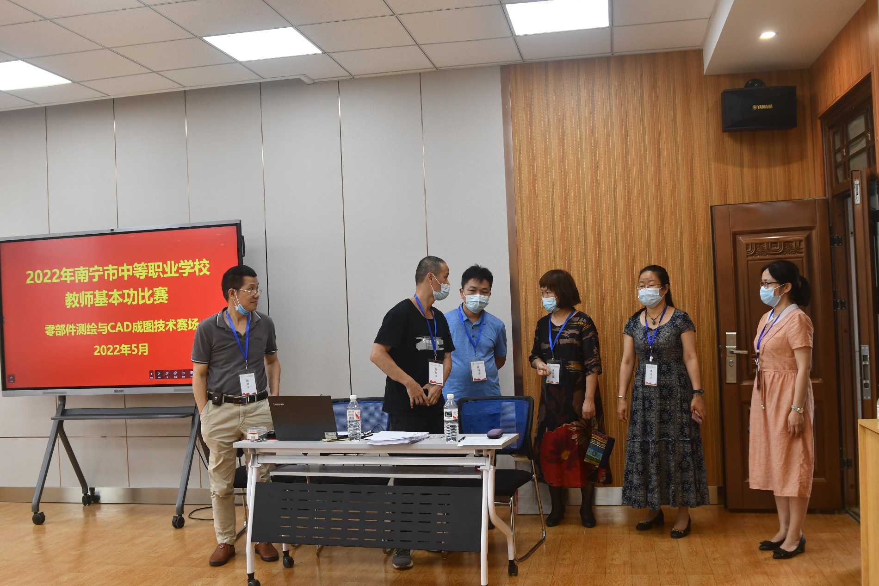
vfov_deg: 36.9
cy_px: 293
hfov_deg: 53.1
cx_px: 440
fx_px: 879
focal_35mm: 36
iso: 560
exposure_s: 1/250
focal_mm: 24
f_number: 2.8
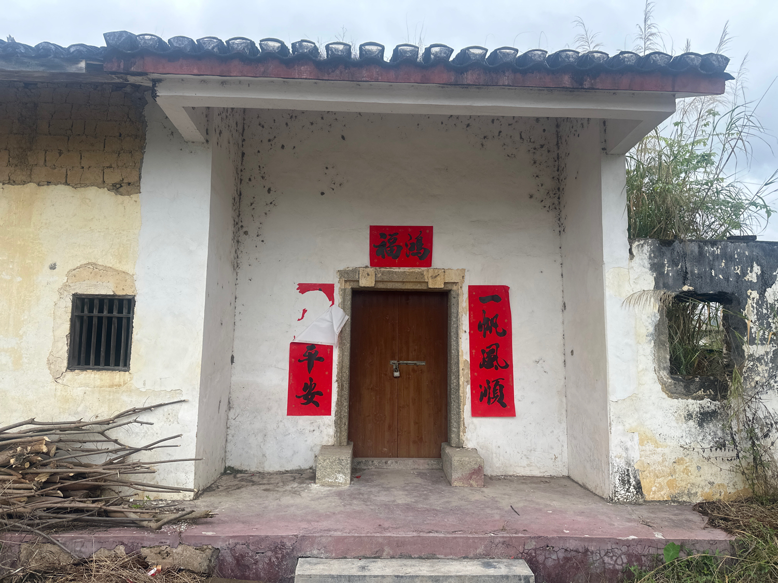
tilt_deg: +6.0
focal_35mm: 24
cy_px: 292
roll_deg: -0.2
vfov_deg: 56.8
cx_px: 389
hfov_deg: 71.6
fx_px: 539
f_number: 1.78
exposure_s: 1/642
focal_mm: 6.86
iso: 80
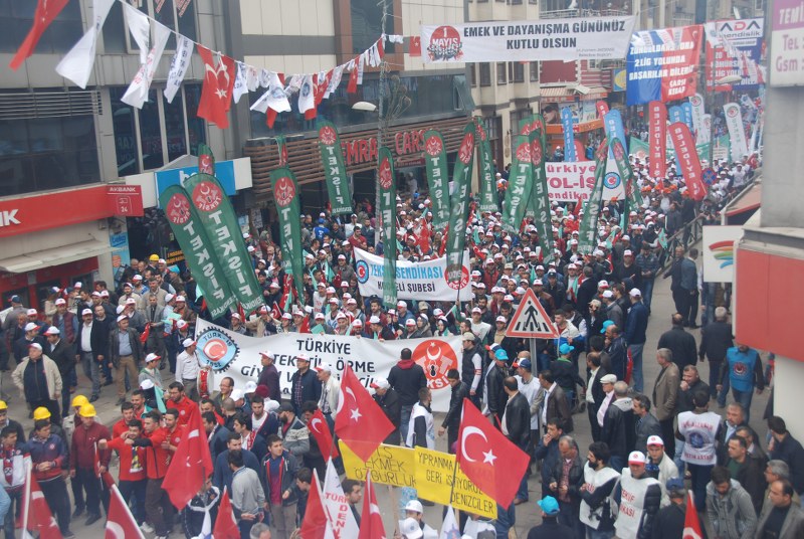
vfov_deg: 30.9
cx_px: 402
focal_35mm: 44
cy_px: 270
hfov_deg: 44.9
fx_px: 973
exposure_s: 1/125
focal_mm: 29
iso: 160
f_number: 5.6
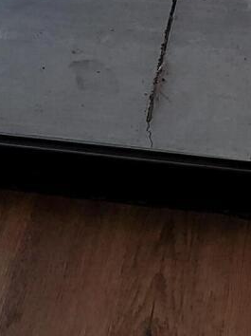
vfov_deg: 10.6
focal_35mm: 147
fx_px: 1423
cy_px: -583
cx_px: 205
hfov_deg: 10.1
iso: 40
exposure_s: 1/218
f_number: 1.8
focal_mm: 5.4
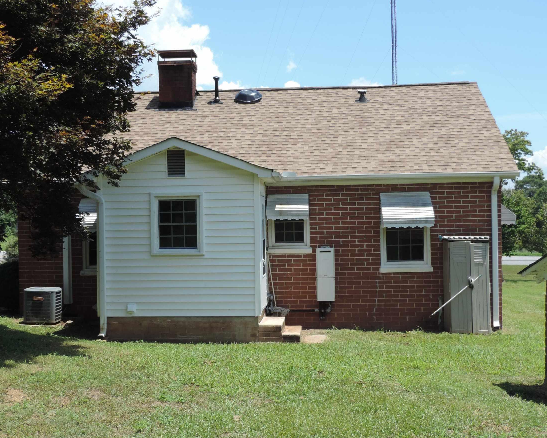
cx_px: 243
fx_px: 777
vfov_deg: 31.5
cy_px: 222
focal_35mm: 48
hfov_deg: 38.7
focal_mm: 6.2
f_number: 3.3
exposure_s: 1/640
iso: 80
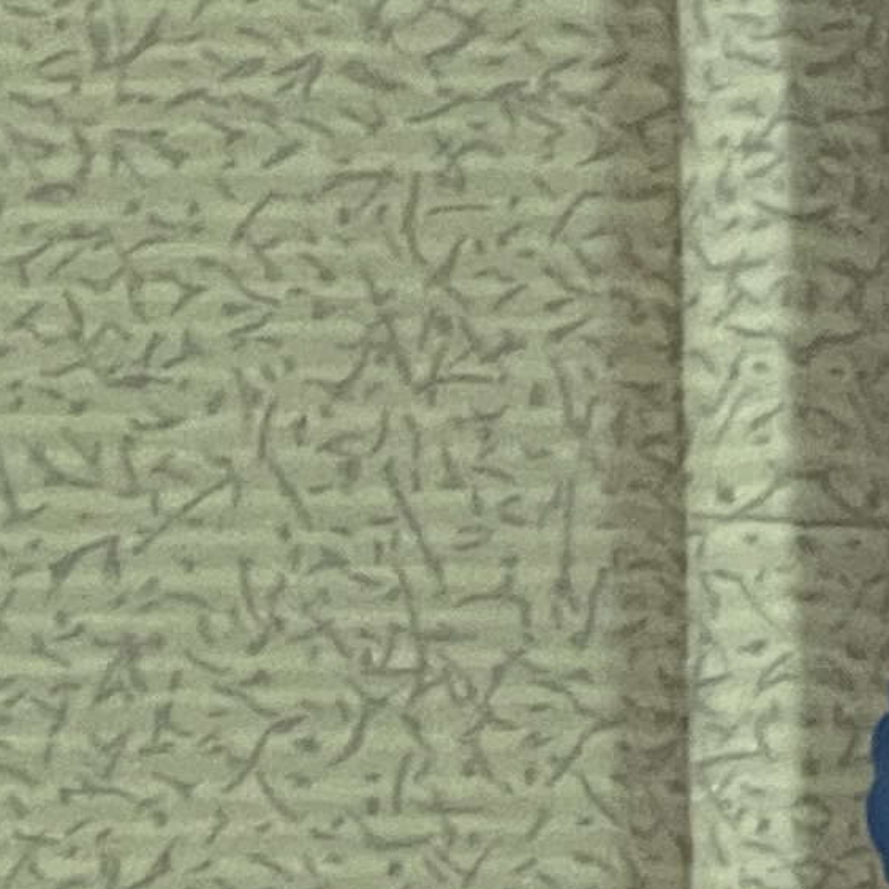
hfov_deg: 5.2
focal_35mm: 330
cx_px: -1158
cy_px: 2202
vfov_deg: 5.1
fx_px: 9588
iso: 1000
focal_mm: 6
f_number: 2
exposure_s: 1/40
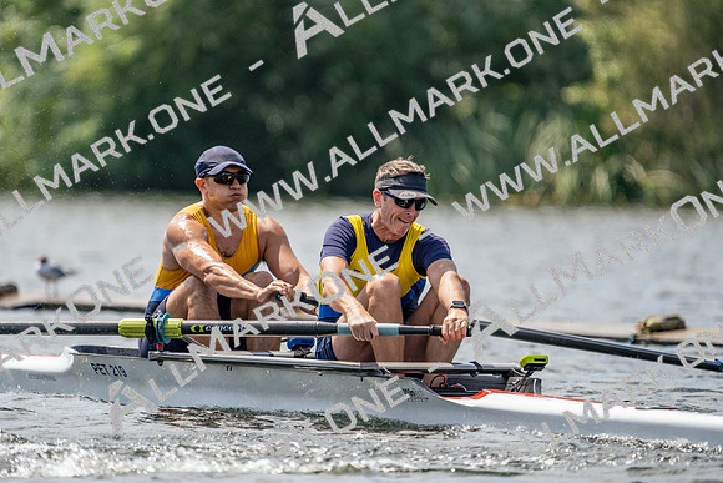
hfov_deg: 3.4
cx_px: 362
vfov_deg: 2.3
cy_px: 242
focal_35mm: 600
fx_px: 12052
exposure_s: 1/2000
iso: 500
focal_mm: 600
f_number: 6.3
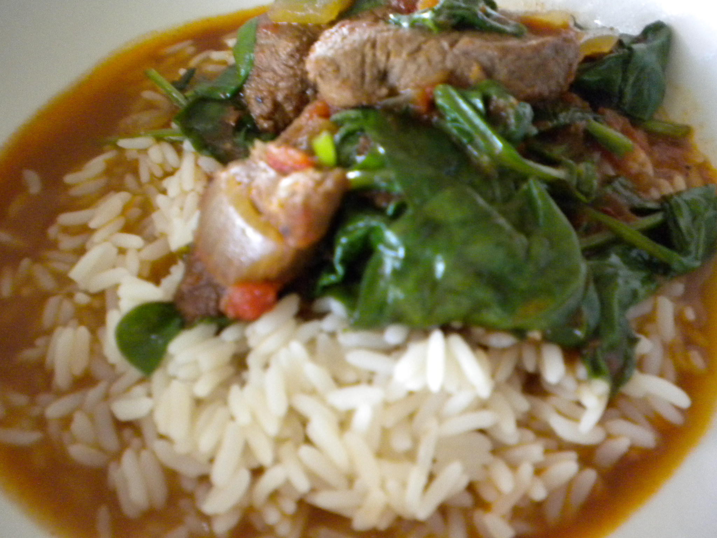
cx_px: 358
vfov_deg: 40.7
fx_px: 725
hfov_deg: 52.6
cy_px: 269
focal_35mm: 35
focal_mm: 6.3
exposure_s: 1/8.8
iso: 678
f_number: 3.1
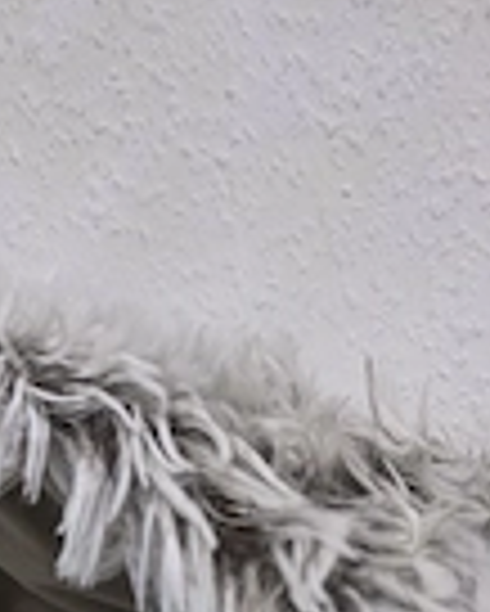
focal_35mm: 66
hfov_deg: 21.7
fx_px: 1195
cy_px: 792
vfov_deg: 24.9
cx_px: -72
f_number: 1.7
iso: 1250
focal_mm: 6.3
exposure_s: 1/101
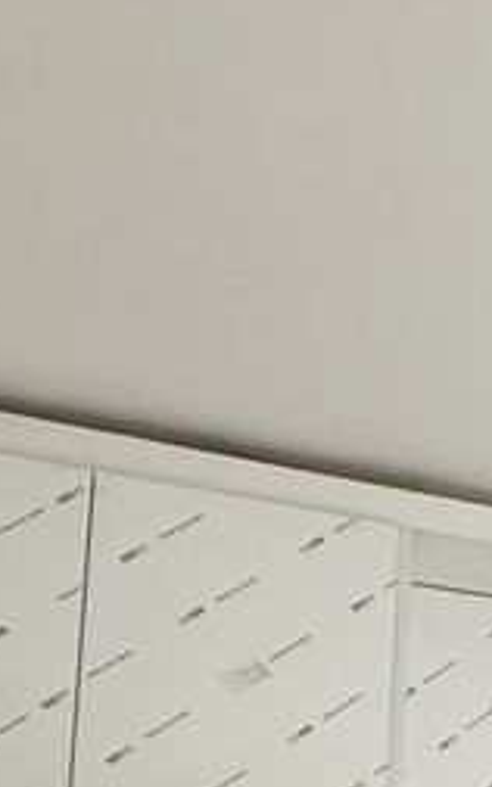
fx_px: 1288
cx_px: 1021
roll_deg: -0.8
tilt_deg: +6.0
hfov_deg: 16.1
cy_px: 911
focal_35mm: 60
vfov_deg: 29.8
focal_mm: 2.22
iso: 200
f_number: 2.2
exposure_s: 1/99
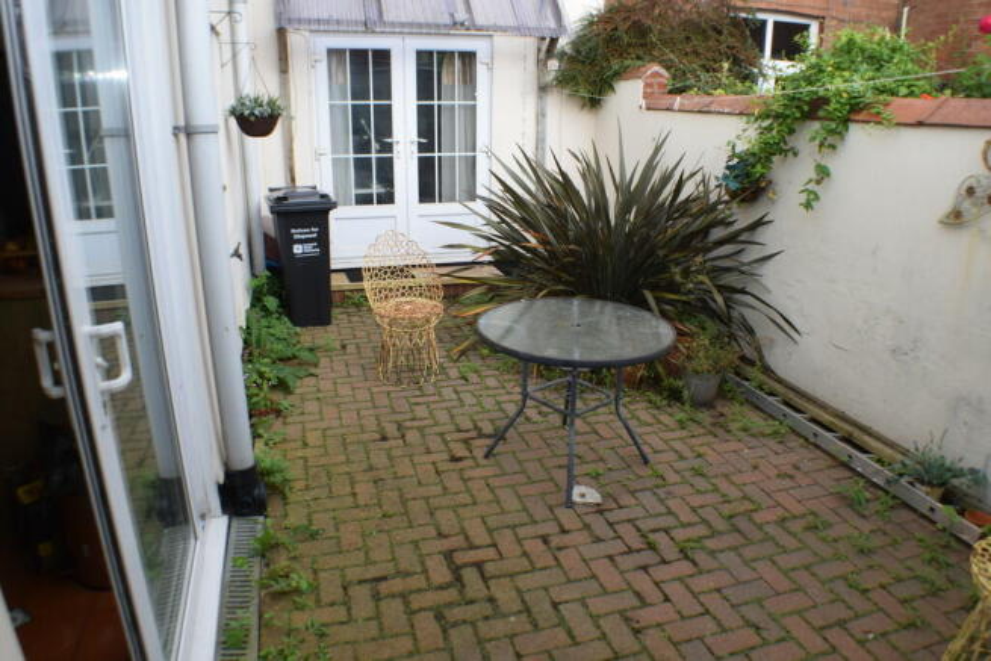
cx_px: 496
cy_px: 330
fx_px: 867
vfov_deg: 41.7
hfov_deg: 59.5
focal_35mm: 32
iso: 400
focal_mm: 21
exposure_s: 1/200
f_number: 7.1
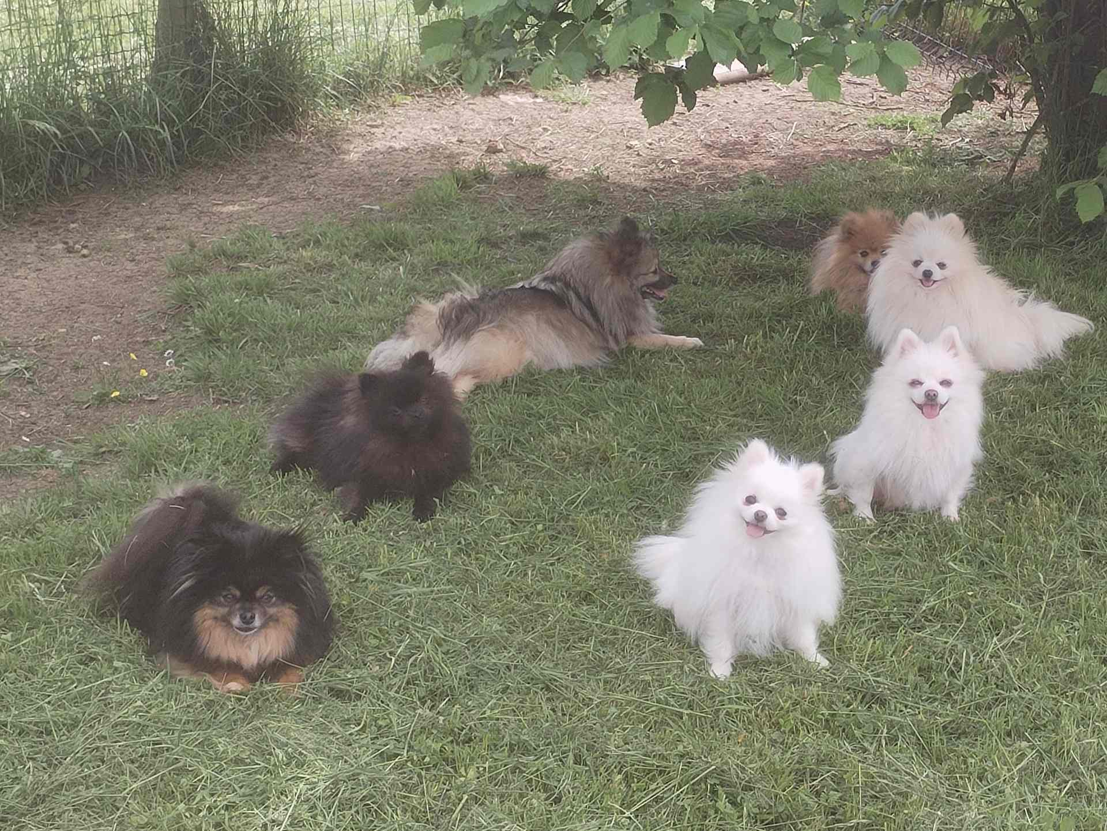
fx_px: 928
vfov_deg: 48.3
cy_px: 416
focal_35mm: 29
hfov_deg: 61.6
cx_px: 554
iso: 100
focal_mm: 4.75
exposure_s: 1/513
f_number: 1.8
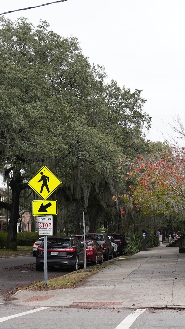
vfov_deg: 27.9
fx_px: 663
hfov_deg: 15.6
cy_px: 165
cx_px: 179
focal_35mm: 76
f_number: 13
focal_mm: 48
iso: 400
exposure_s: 1/100
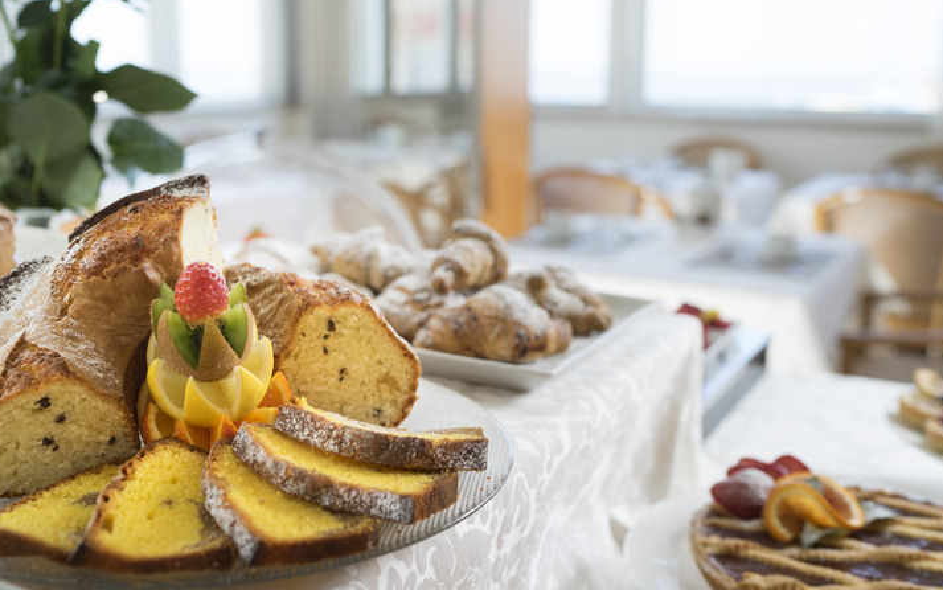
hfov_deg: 49.3
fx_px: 1028
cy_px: 265
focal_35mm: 40
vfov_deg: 32.0
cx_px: 466
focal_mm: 35
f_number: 3.5
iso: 100
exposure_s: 1/100
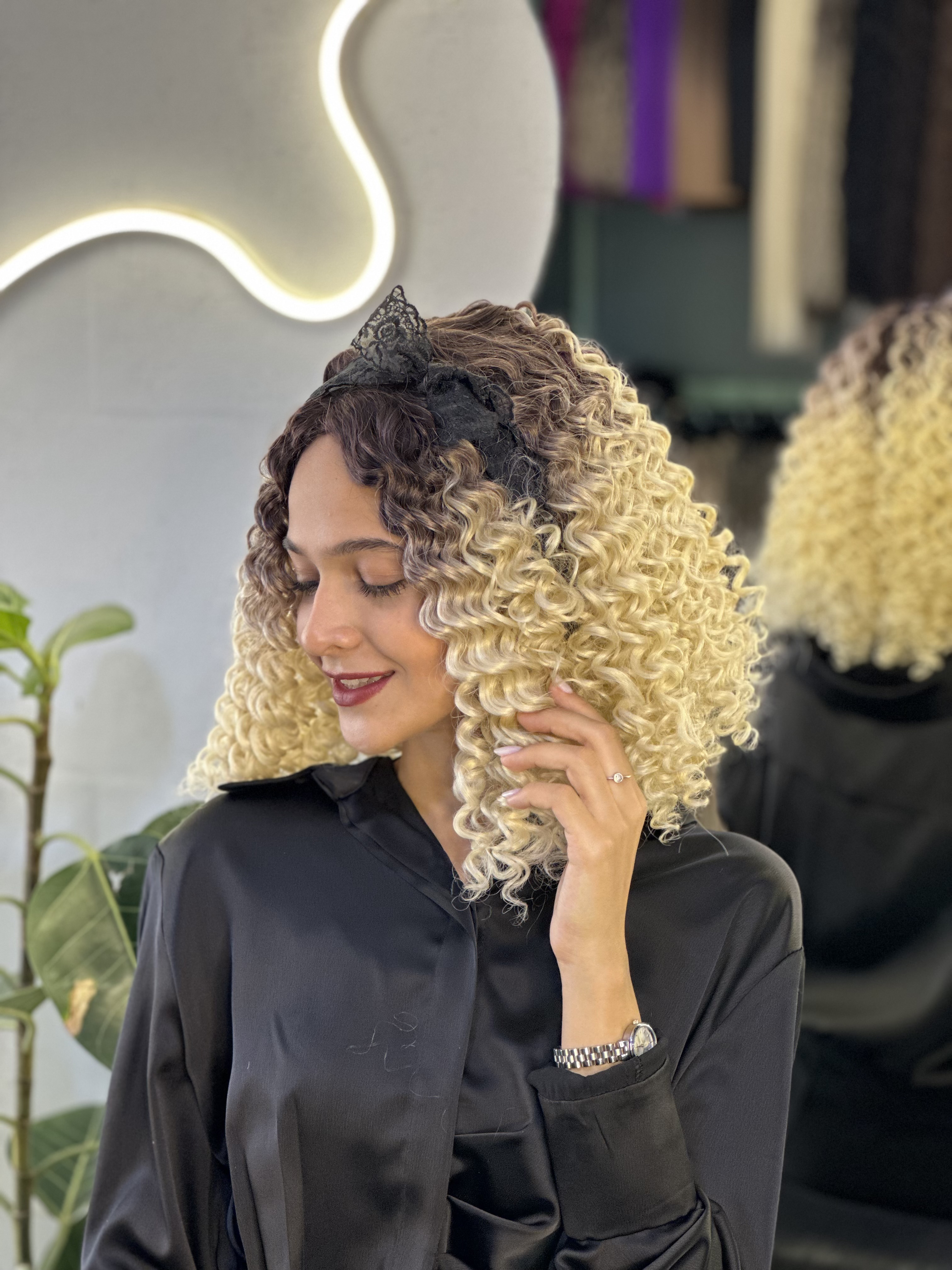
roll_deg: -0.6
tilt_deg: -6.1
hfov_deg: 19.1
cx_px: 476
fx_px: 2824
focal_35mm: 77
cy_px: 635
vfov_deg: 25.3
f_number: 2.8
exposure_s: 1/50
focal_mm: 9
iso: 160
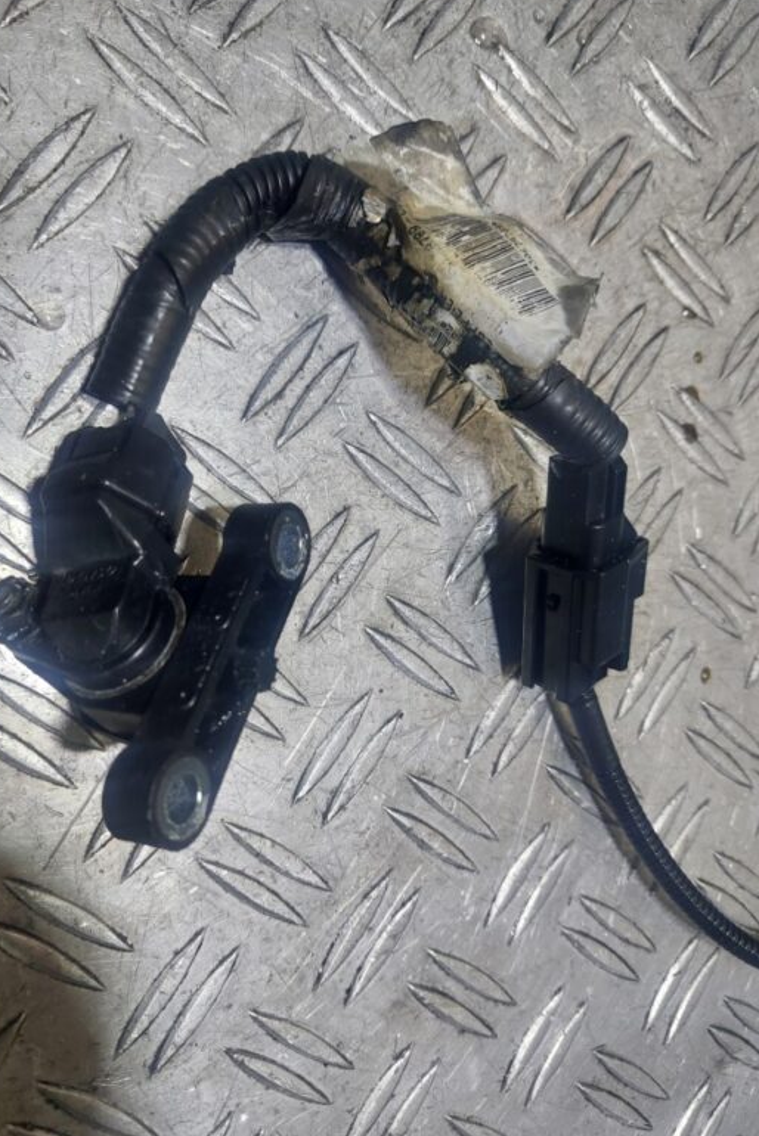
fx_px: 853
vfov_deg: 67.4
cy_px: 569
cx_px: 328
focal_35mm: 27
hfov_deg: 47.8
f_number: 1.8
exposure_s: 1/50
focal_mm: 5.23
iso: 64
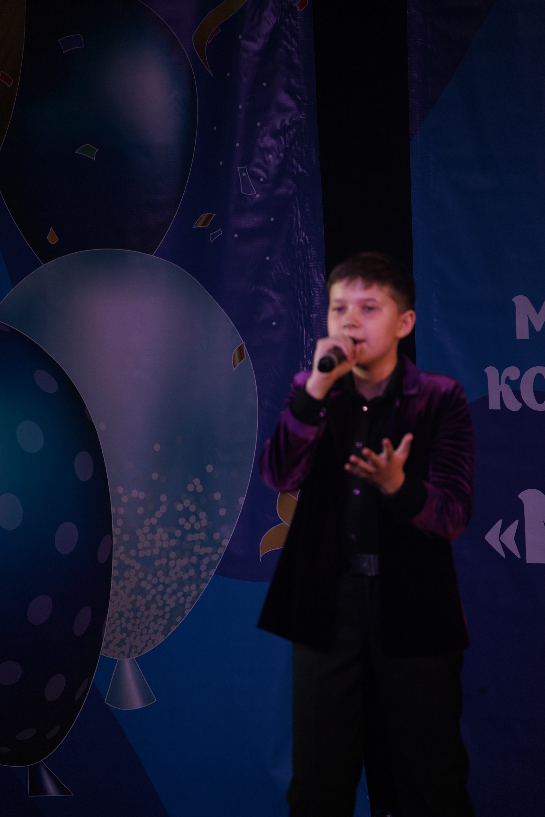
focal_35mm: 290
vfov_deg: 7.1
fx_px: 6585
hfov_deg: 4.7
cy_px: 408
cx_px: 272
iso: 1600
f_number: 6.3
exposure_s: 1/250
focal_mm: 290
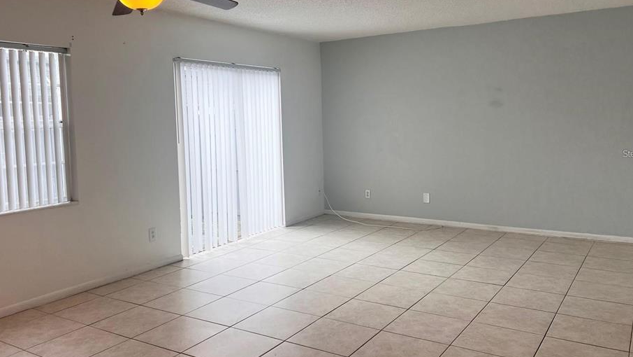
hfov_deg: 61.0
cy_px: 153
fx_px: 537
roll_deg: +1.3
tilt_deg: -4.4
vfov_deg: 36.6
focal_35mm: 32
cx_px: 307
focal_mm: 5.7
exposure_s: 1/381
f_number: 1.5
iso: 50
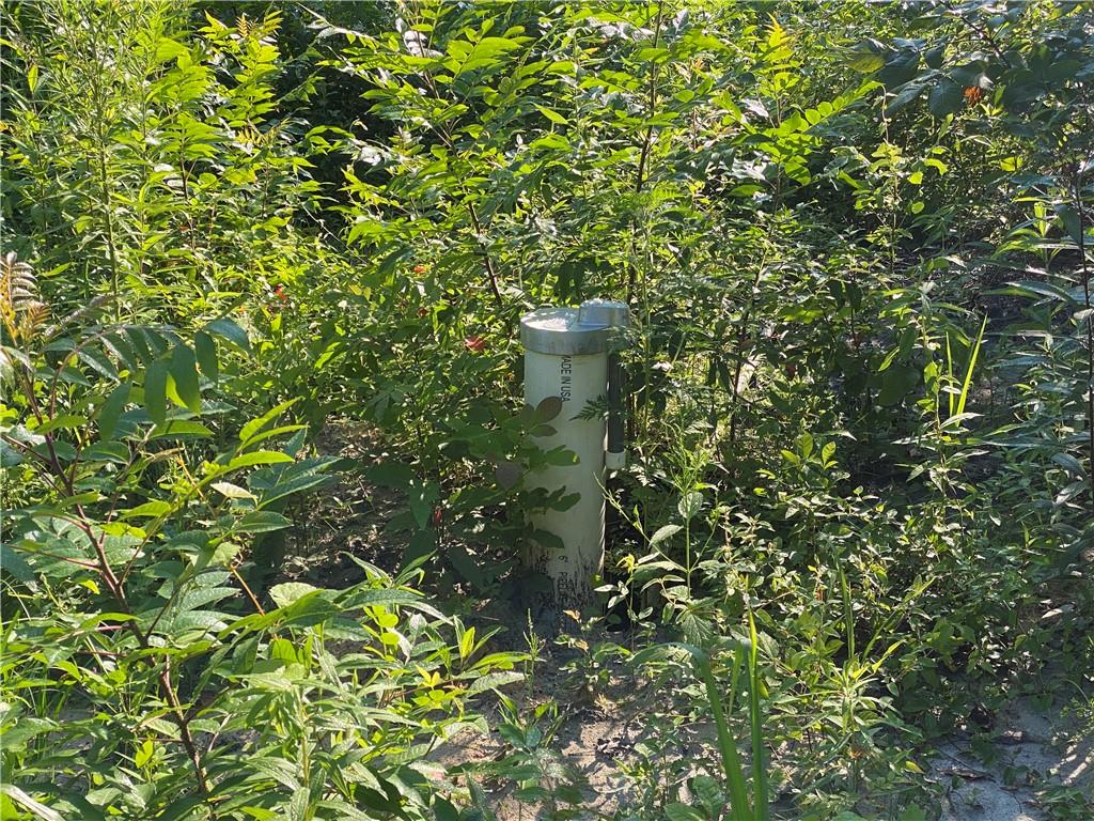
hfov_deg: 36.8
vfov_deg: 28.0
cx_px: 547
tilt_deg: -21.4
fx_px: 1643
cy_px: 410
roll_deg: +0.1
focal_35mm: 52
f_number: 2
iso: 20
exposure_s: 1/282
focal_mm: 6
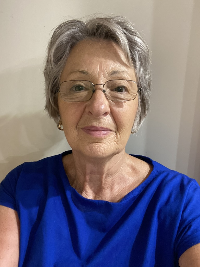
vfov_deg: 60.0
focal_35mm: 30
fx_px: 231
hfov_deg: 46.8
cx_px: 100
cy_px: 134
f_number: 2.2
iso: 500
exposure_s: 1/25
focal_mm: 2.71
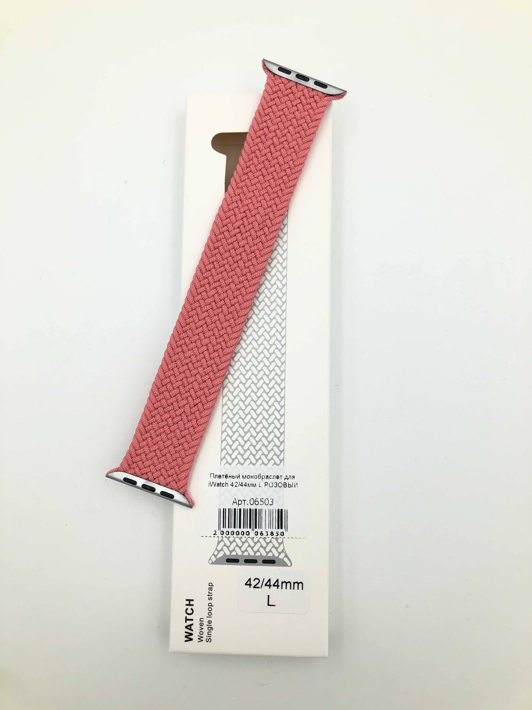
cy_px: 355
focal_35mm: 28
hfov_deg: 49.7
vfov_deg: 63.4
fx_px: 574
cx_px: 266
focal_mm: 3.99
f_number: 1.8
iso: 20
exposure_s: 1/873
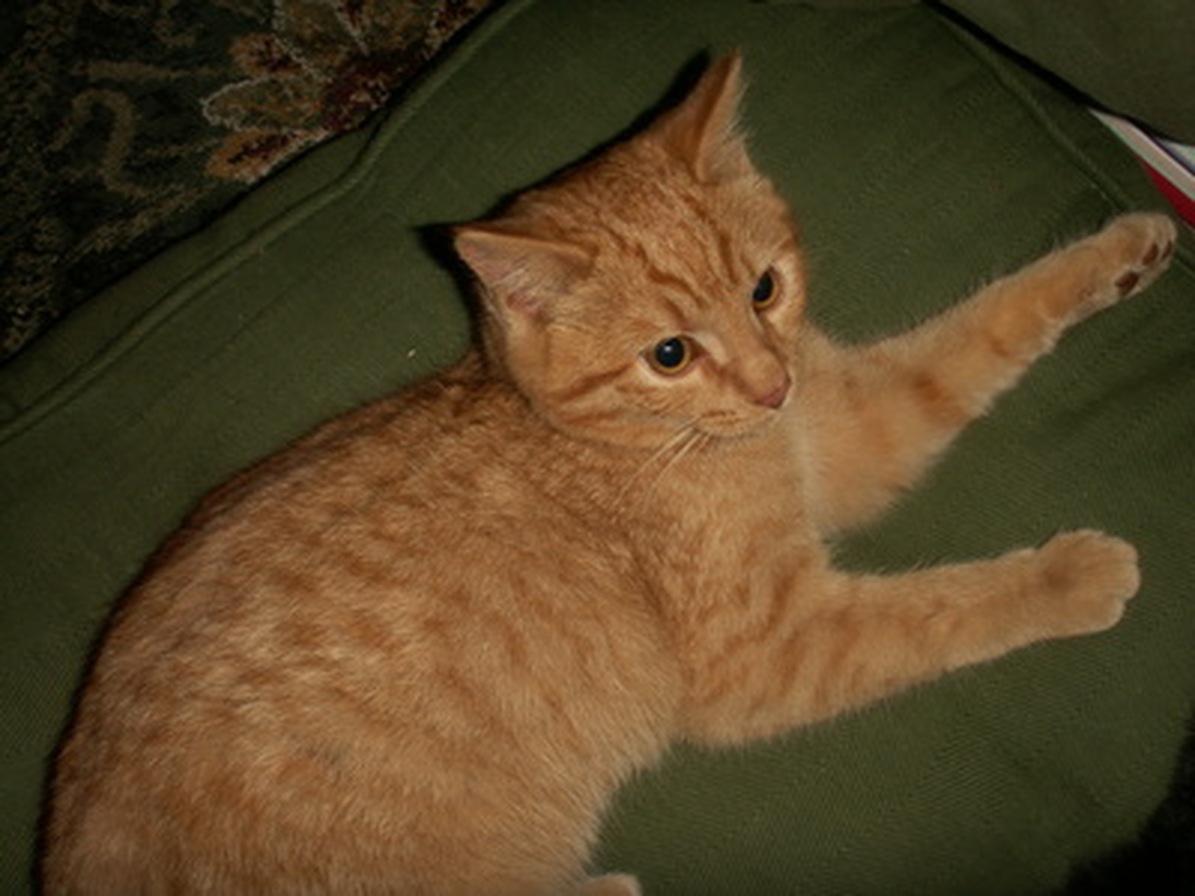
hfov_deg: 50.1
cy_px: 448
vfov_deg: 38.7
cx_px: 598
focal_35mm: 37
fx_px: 1277
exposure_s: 1/40
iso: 50
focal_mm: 7.7
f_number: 7.1
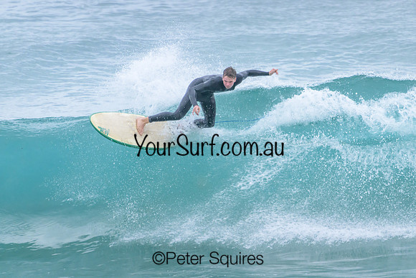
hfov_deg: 2.6
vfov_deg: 1.7
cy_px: 139
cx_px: 208
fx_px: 9246
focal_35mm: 800
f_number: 11
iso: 4000
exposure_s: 1/2000
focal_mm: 800
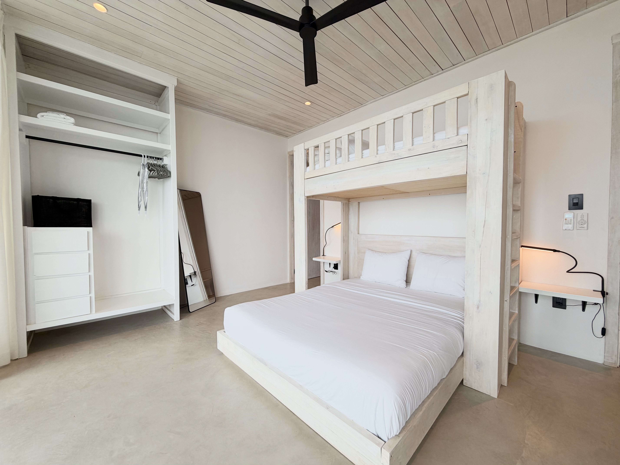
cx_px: 310
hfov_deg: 102.1
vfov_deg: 85.7
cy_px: 232
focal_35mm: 14
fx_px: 251
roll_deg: +0.2
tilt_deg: -2.0
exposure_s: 1/120
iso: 40
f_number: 2.2
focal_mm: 2.22
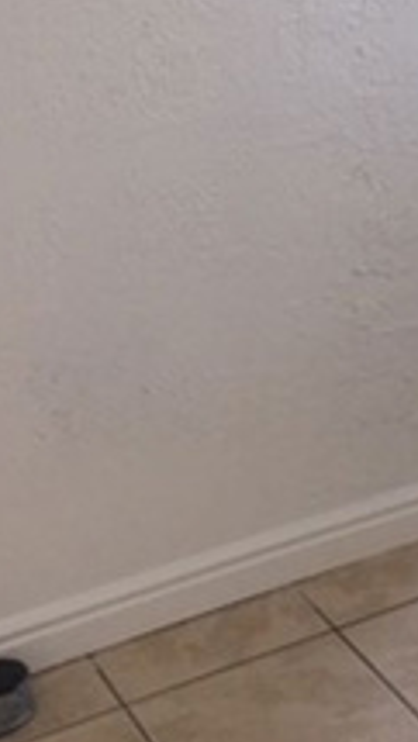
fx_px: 1851
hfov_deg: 12.5
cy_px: -17
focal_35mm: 94
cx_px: 532
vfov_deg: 21.8
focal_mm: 4.15
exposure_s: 1/40
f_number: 2.2
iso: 25
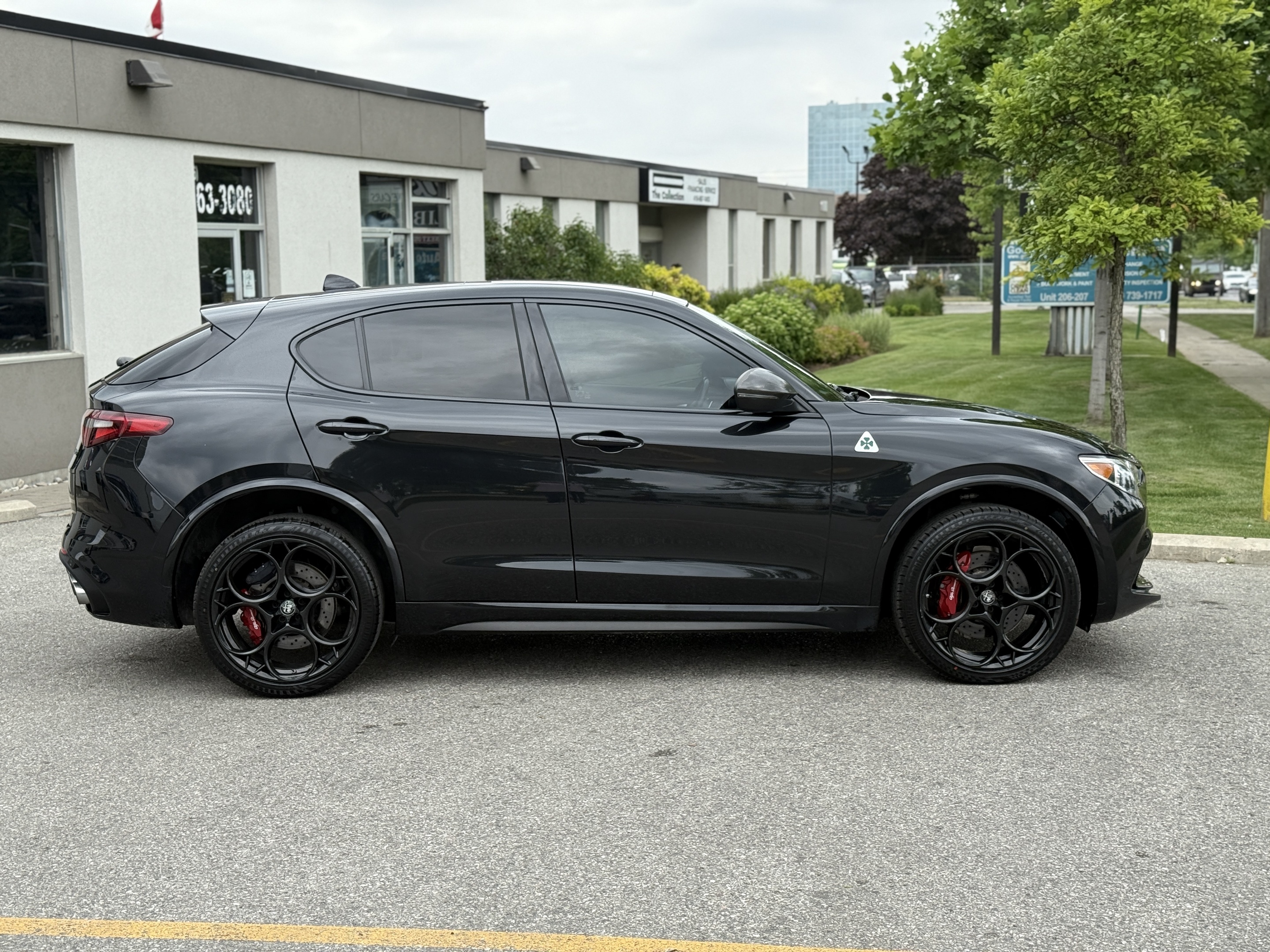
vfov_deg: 30.3
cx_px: 635
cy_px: 476
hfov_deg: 39.7
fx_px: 1761
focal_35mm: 48
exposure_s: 1/1678
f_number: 1.78
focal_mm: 6.76
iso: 100
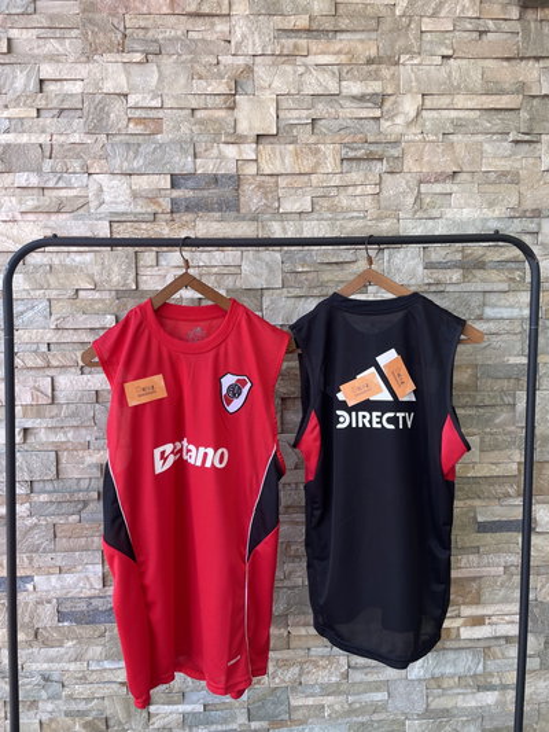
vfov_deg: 67.3
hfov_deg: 53.1
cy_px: 366
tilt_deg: -2.8
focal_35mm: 26
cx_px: 274
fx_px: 550
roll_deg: +1.0
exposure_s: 1/155
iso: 32
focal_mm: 4.2
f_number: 1.6
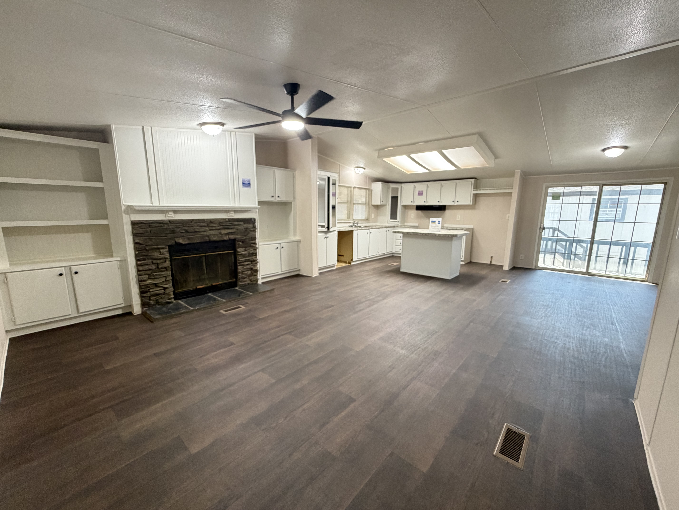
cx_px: 340
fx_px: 275
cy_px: 255
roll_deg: -0.2
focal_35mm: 14
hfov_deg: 102.1
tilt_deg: -9.5
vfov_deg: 85.7
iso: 320
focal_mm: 2.22
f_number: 2.2
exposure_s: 1/60
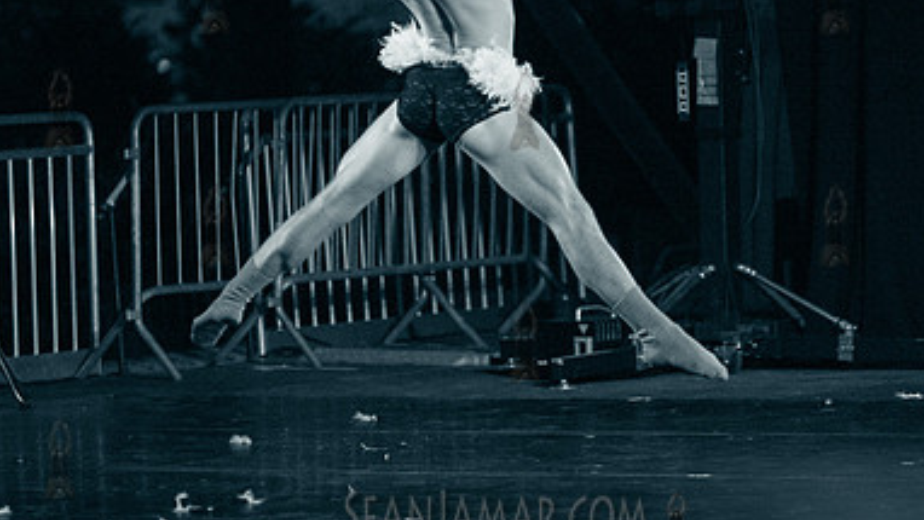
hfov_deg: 8.7
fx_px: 6077
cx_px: 472
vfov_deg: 4.9
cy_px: 146
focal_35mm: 248
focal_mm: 145
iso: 4000
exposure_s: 1/1250
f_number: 2.8
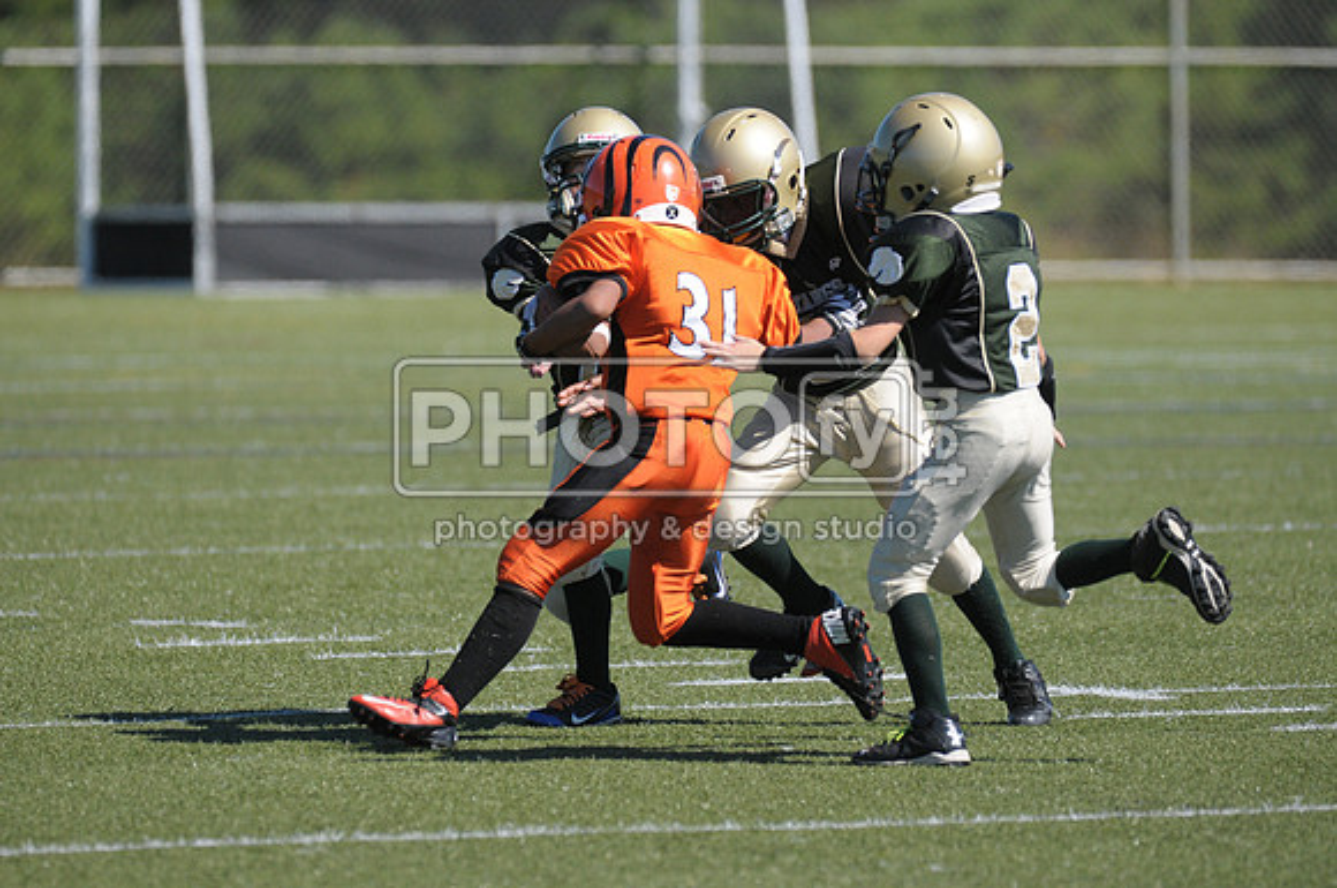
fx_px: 16689
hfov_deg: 4.6
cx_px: 668
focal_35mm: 450
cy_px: 444
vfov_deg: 3.0
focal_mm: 300
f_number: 4
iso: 640
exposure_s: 1/4000
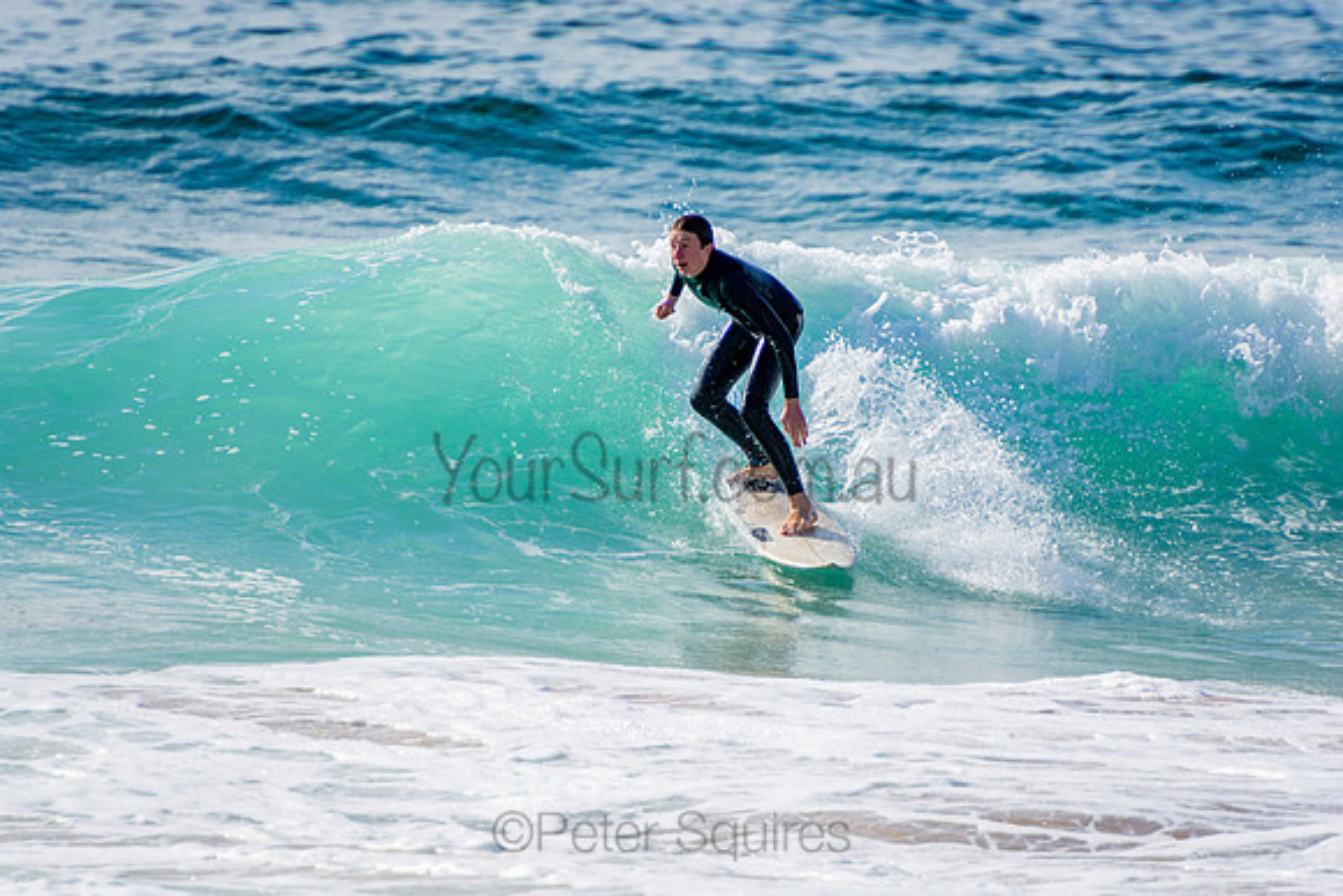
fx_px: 22388
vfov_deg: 2.3
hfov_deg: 3.4
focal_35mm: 600
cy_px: 448
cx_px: 672
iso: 250
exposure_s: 1/2000
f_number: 5.6
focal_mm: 400
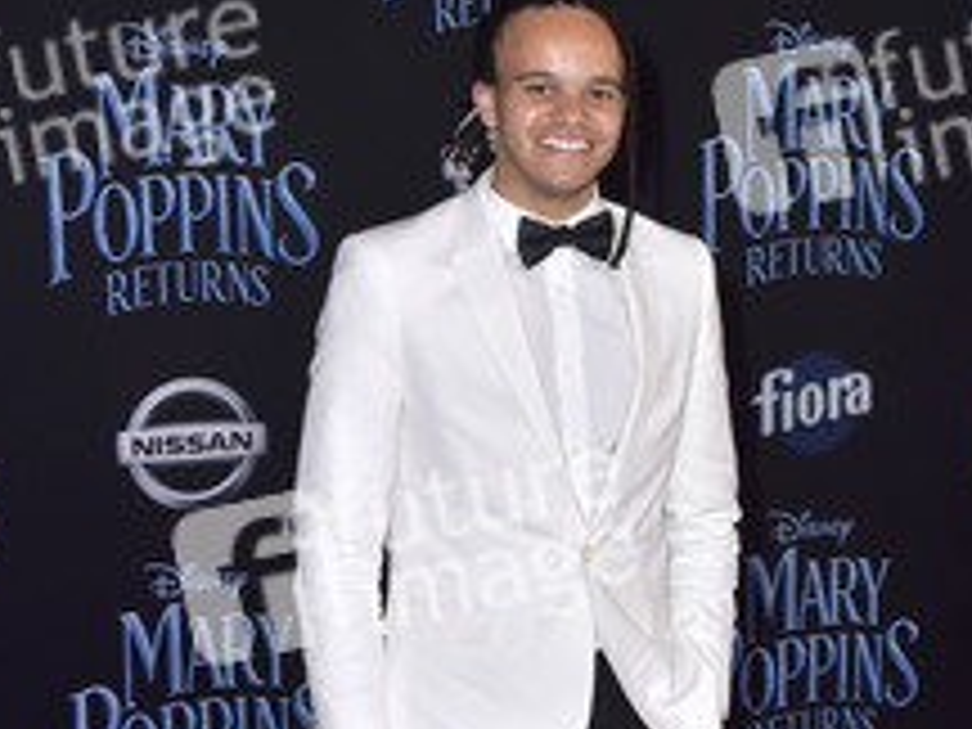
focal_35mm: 80
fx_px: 2246
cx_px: 538
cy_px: 783
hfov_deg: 24.4
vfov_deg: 17.8
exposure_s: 1/250
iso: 400
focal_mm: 45
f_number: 6.3
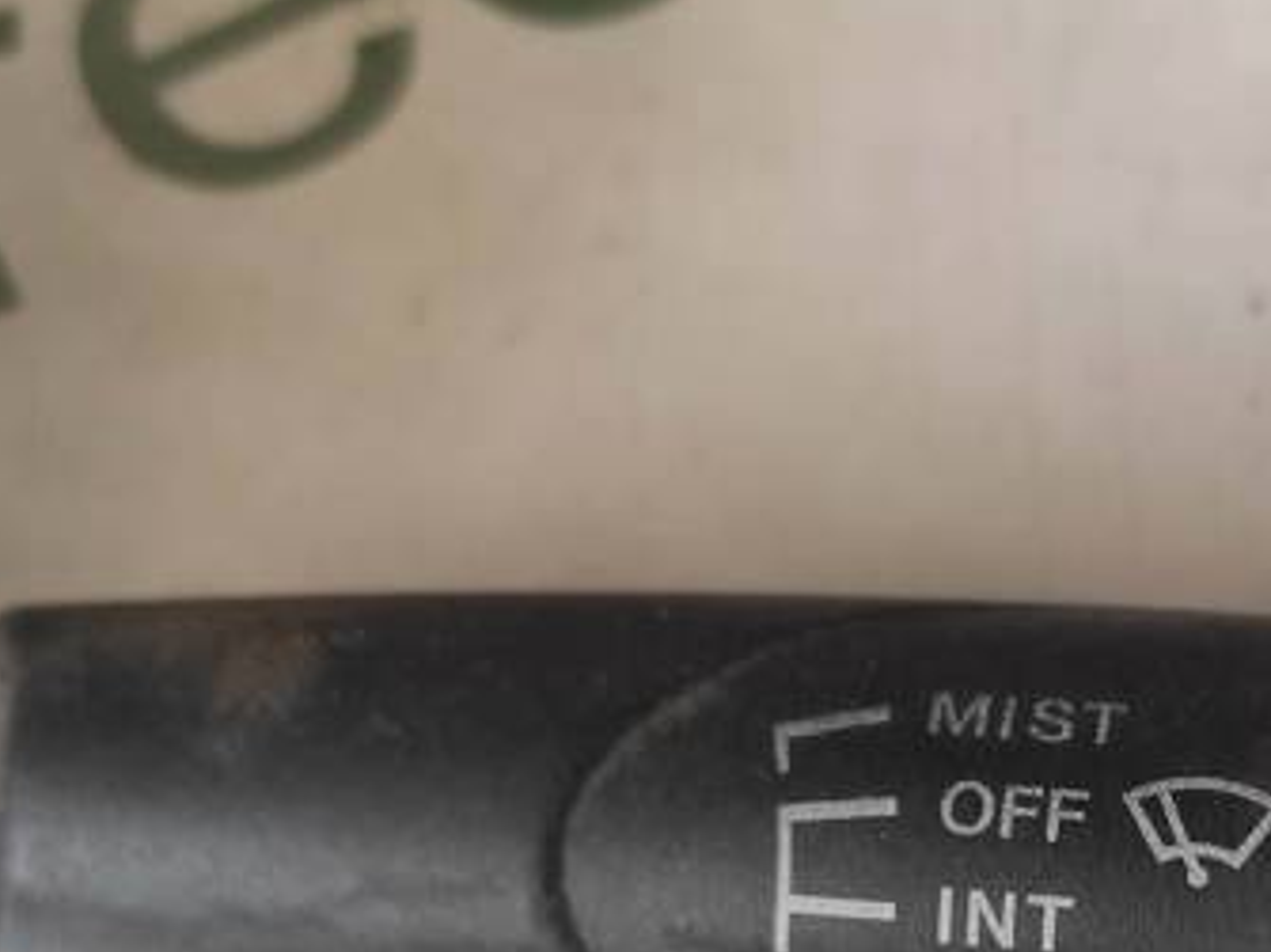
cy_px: 831
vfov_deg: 22.4
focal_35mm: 64
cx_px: 1169
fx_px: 2349
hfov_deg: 28.9
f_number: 1.79
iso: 267
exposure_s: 1/33
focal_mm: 4.74
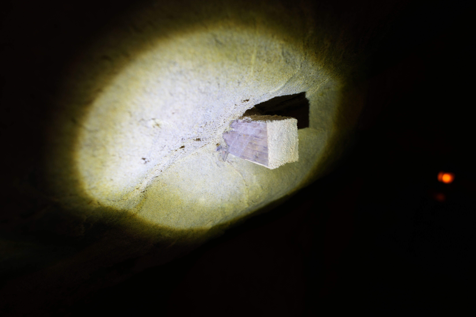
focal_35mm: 16
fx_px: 212
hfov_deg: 96.7
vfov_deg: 73.7
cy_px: 158
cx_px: 238
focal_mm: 16
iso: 100
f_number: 2.8
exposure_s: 1/60
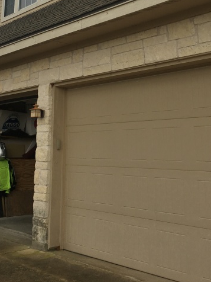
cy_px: 47
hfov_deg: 28.0
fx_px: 423
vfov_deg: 35.3
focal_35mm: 52
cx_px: 82
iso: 25
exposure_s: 1/430
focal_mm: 4.15
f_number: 2.2
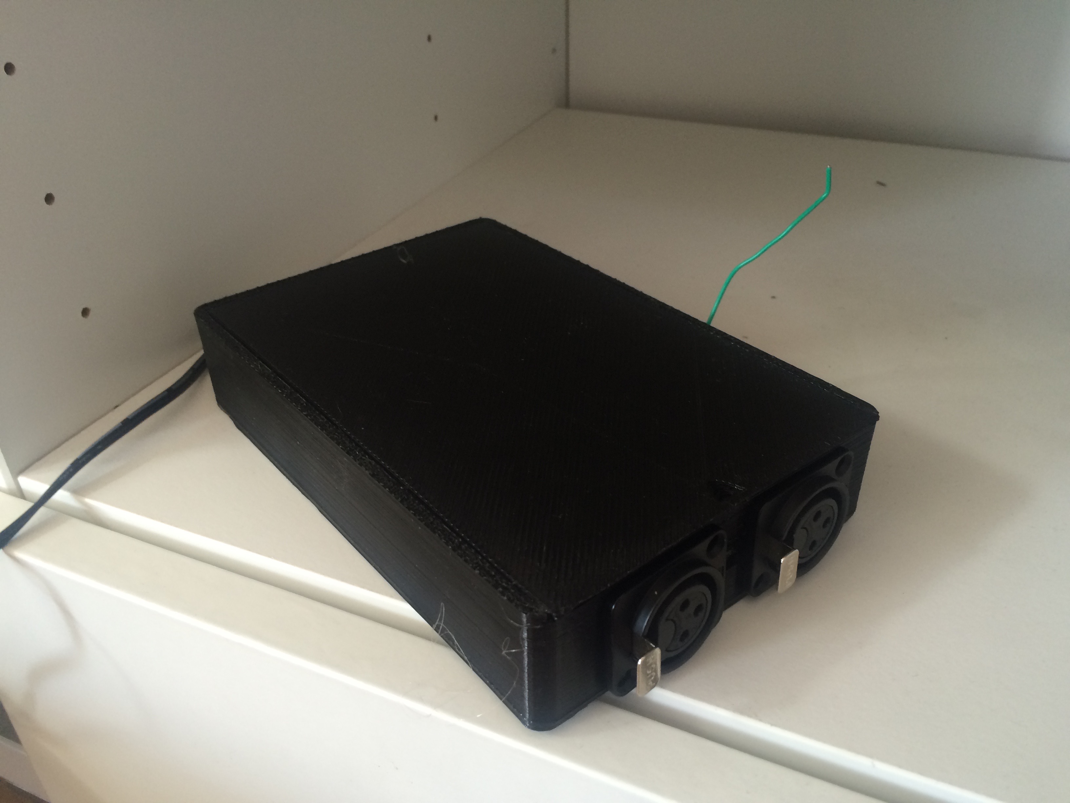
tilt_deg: -33.8
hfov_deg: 61.7
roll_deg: +1.7
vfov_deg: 48.2
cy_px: 402
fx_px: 896
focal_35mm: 29
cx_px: 535
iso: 64
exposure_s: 1/30
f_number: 2.2
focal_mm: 4.15
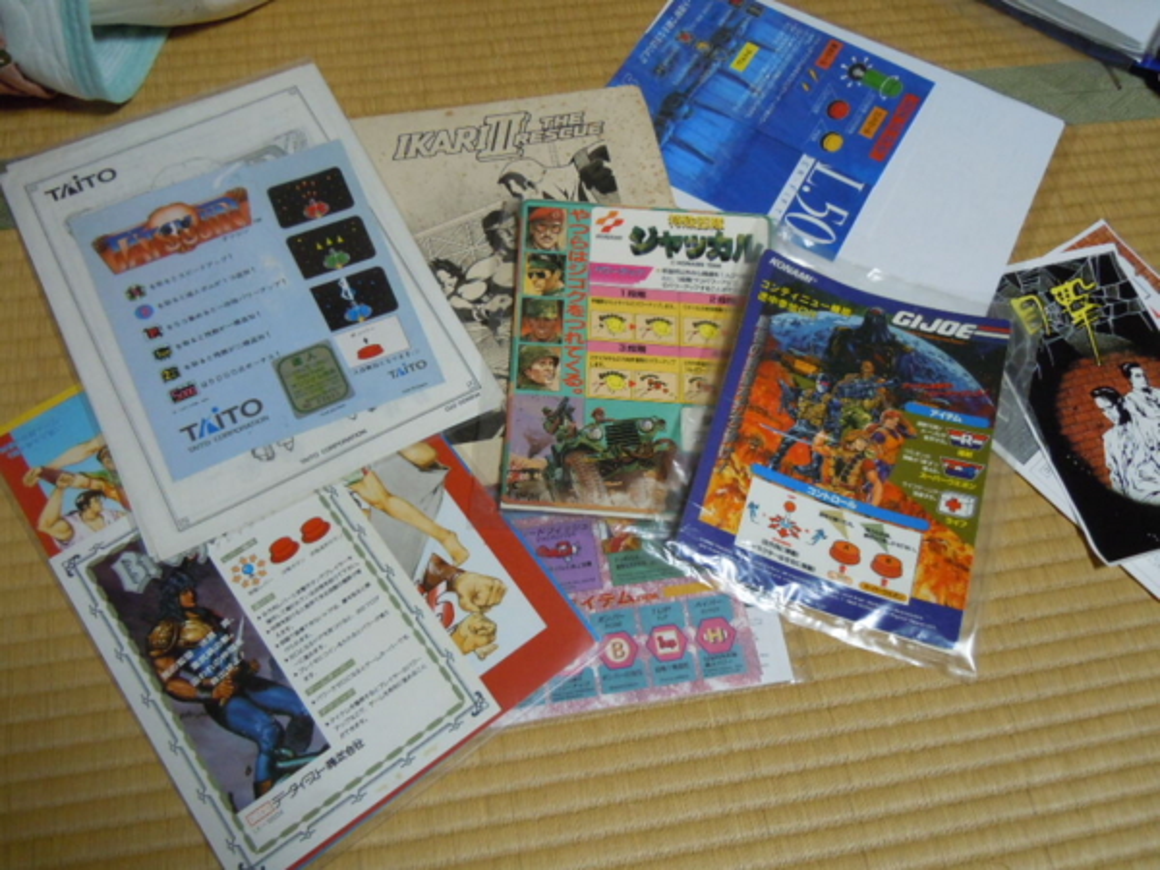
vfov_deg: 46.8
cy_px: 435
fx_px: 1005
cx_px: 580
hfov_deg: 60.0
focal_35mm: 30
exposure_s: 1/25
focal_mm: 5.4
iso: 400
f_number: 3.5
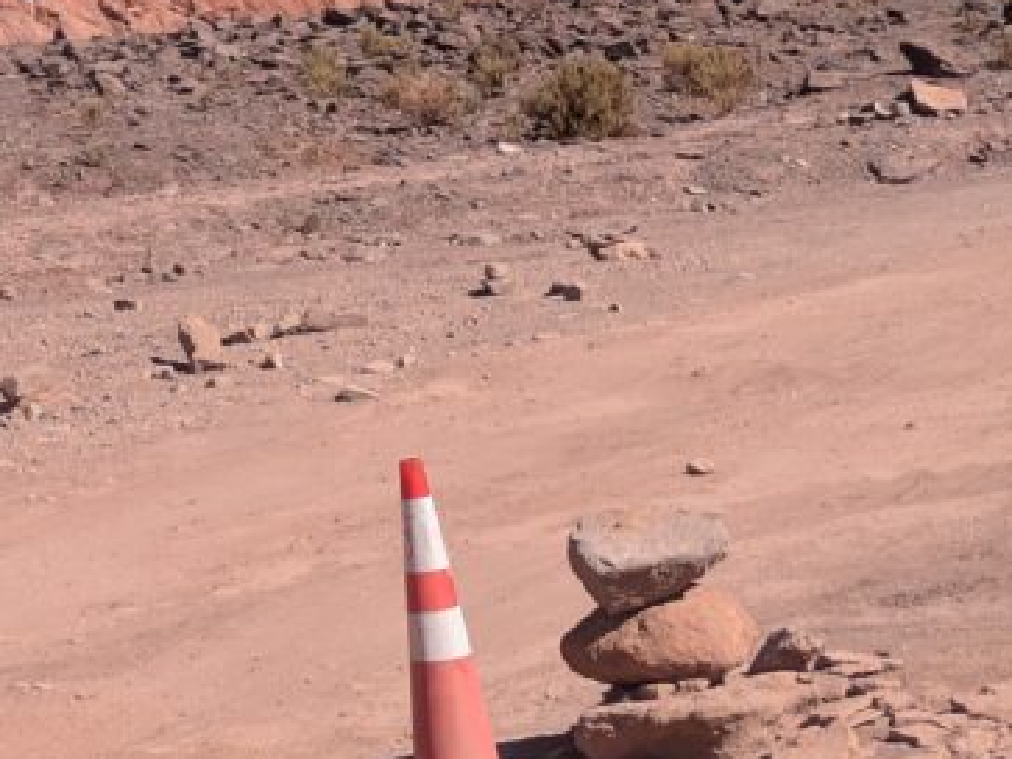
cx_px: -45
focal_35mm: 144
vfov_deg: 10.1
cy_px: -130
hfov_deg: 13.5
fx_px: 4208
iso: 45
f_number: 1.89
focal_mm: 5.43
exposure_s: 1/1845
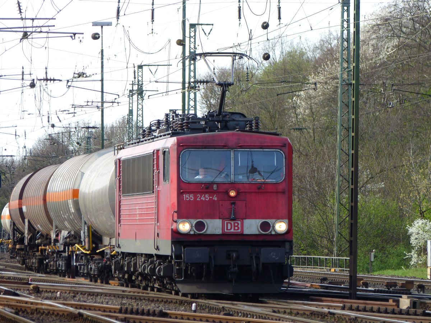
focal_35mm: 352
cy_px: 162
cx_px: 216
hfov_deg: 5.6
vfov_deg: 4.2
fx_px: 4383
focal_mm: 63.4
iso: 100
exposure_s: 1/500
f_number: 2.8
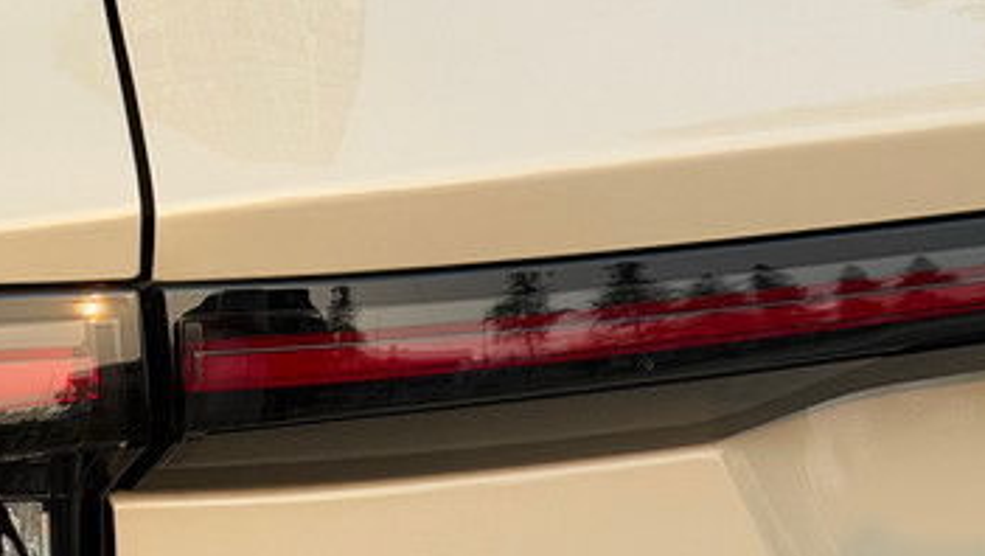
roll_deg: -0.3
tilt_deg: -20.5
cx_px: -95
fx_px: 3267
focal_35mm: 125
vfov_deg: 9.5
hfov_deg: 16.6
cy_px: 789
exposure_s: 1/1513
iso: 64
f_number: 1.78
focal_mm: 6.76
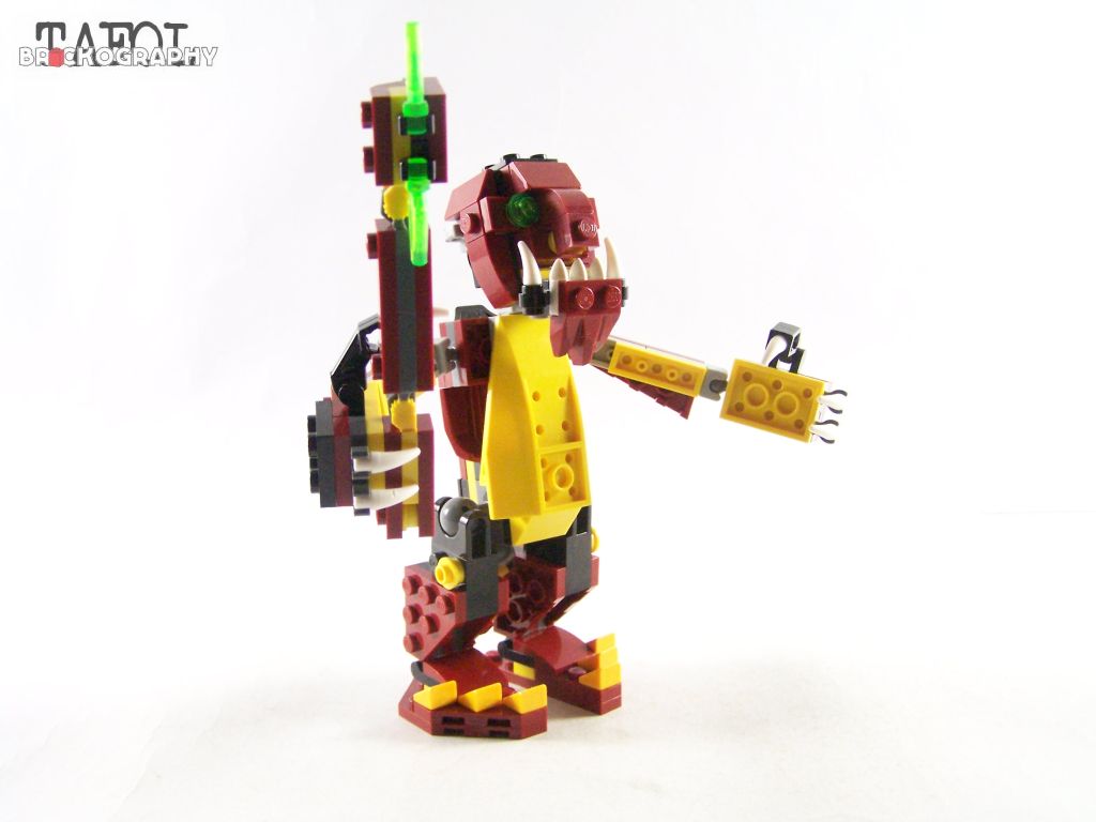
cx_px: 548
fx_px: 1203
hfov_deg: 49.0
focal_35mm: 38
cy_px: 411
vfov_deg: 37.7
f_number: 3.2
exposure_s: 1/60
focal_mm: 6.3
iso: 400
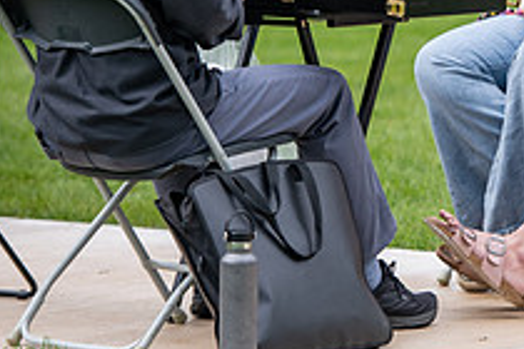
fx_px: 5633
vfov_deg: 3.5
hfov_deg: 5.3
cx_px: 576
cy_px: -16
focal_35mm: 387
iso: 160
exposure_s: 1/640
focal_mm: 140
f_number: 3.5
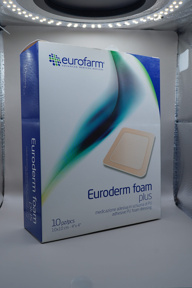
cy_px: 144
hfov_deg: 36.9
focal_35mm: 36
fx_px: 288
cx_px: 96
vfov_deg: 53.1
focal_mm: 24
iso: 160
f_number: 6.3
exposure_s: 1/100
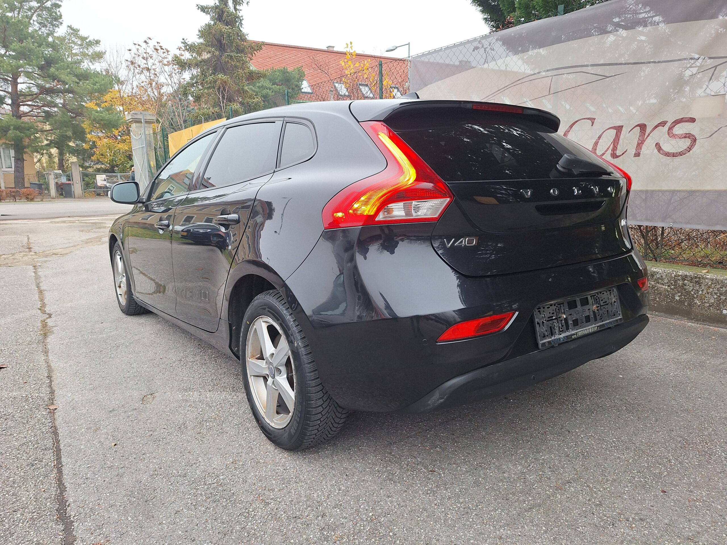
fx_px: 483
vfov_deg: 58.9
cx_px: 364
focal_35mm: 23
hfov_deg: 73.9
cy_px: 272
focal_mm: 5.54
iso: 64
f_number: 1.8
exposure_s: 1/100
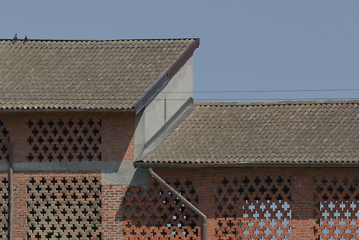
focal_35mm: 278
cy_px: 161
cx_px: 224
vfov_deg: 4.9
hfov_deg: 7.4
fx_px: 2773
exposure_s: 1/1600
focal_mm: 105
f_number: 5.6
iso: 100
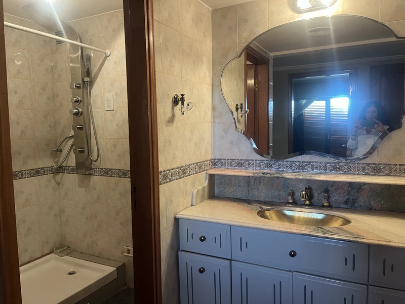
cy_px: 152
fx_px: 304
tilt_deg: -4.2
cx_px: 202
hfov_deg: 67.3
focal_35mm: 26
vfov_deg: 53.1
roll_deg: +1.2
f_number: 1.6
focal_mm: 5.1
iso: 250
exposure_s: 1/50
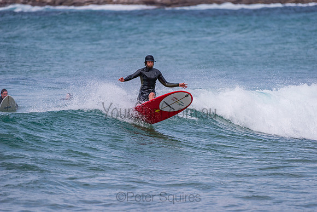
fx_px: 4404
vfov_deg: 2.8
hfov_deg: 4.1
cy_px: 106
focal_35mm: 500
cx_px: 158
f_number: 5.6
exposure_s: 1/1250
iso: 400
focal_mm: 500
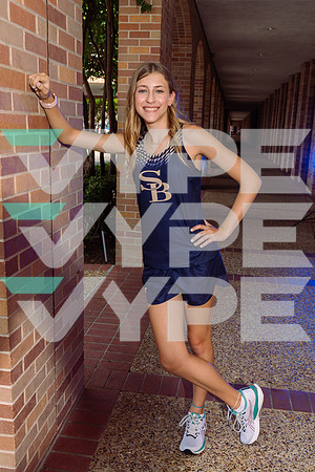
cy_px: 236
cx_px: 158
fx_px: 459
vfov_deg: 54.4
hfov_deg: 37.9
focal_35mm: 35
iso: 250
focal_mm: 35
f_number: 7.1
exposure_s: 1/250
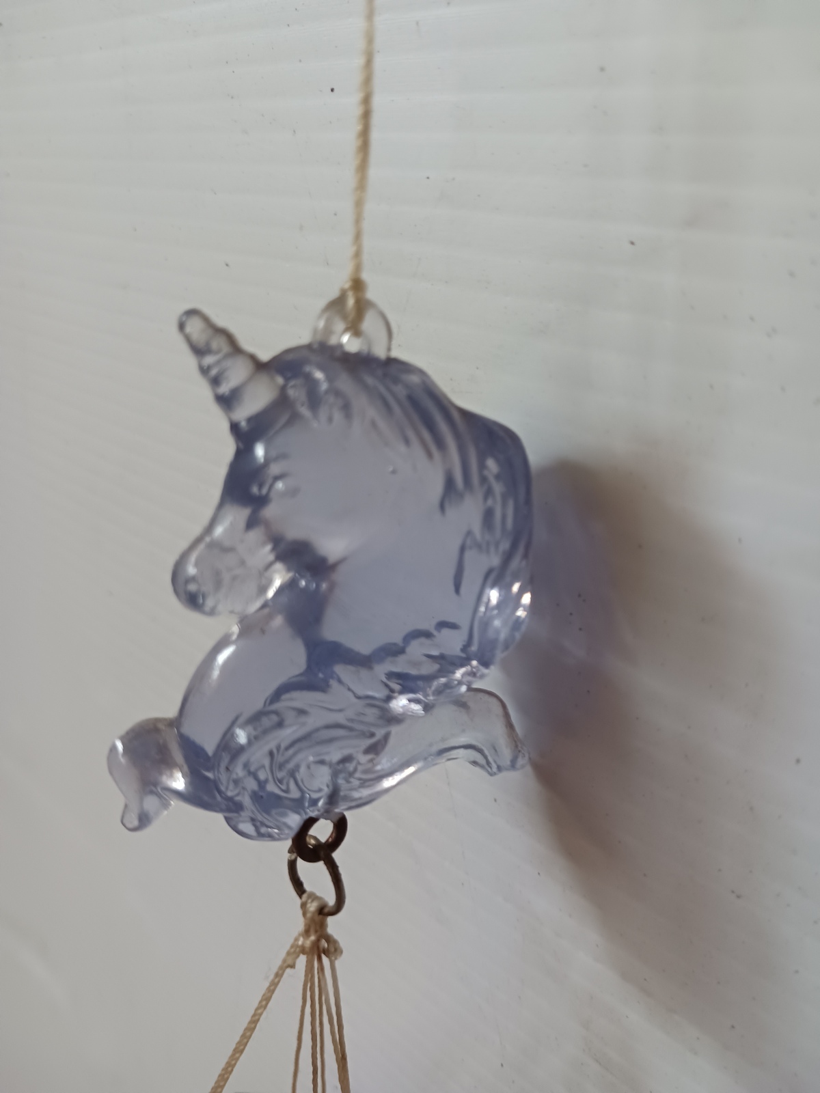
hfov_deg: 51.4
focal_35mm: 27
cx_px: 410
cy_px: 546
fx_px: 853
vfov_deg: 65.3
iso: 320
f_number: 1.8
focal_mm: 4
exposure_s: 1/25
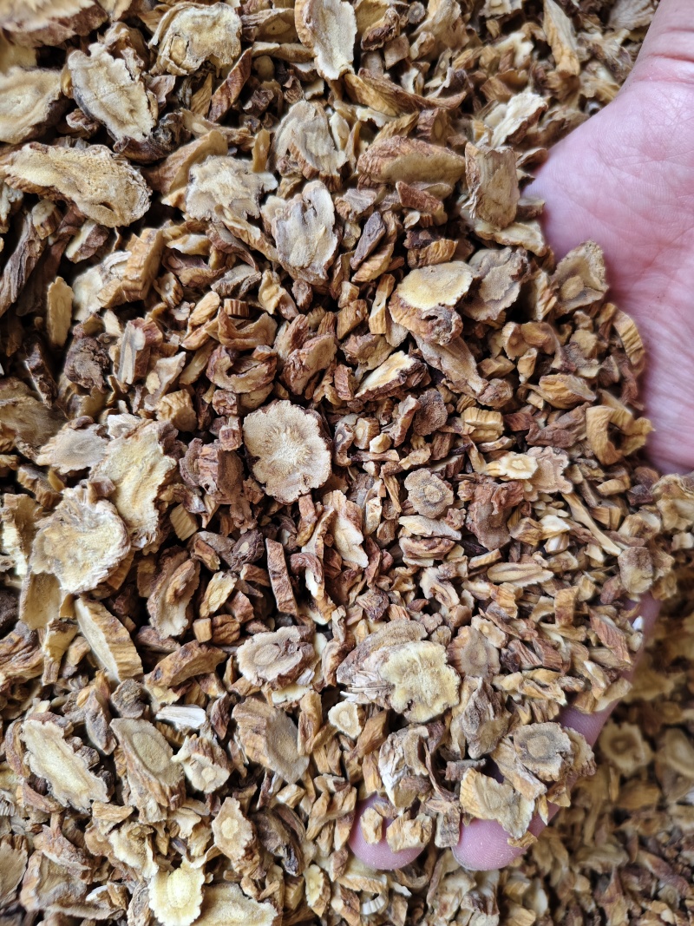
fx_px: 615
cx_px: 347
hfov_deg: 58.9
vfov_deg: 73.9
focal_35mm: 23
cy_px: 463
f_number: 1.88
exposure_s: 1/474
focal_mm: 5.56
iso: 427
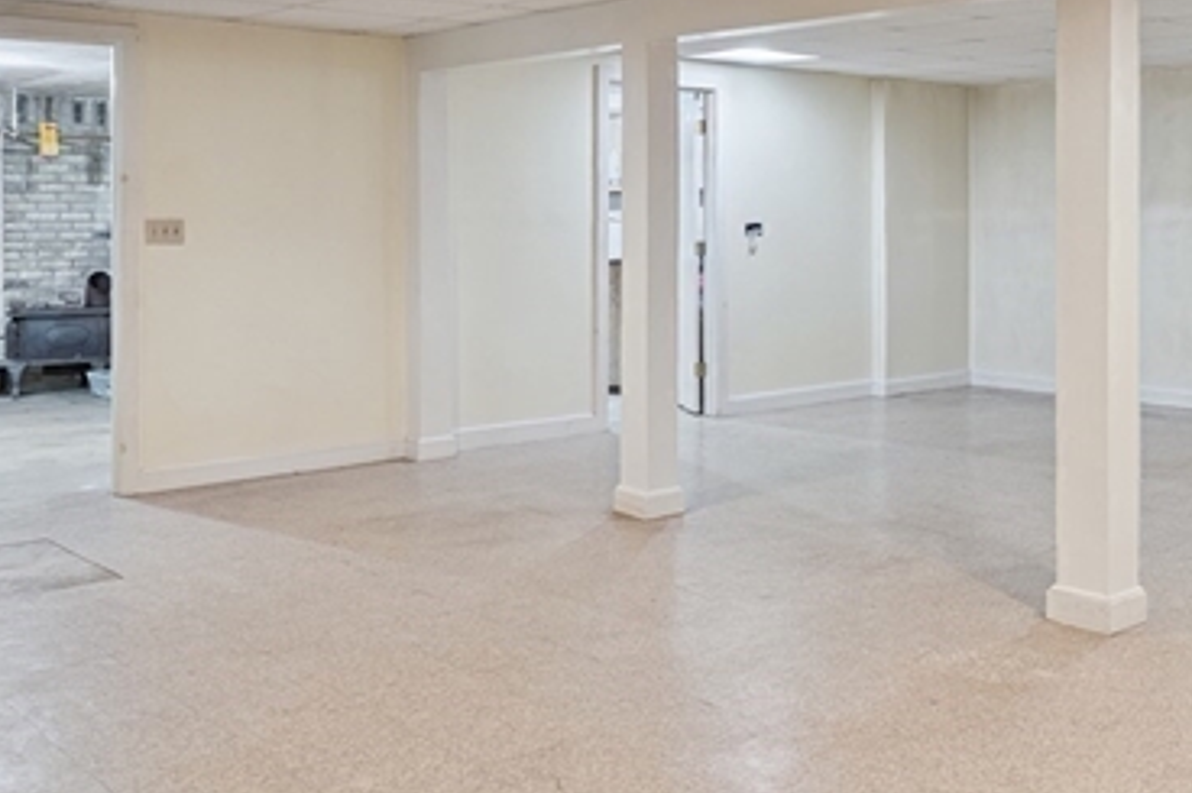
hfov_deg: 46.8
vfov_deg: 33.5
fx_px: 1291
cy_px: 199
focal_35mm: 39
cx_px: 965
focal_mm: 14
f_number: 8
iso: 400
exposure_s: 1/10
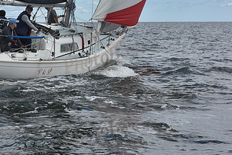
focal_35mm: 126
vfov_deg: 10.9
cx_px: 27
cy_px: 28
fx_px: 812
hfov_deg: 16.1
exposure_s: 1/800
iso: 250
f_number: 10
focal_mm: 70
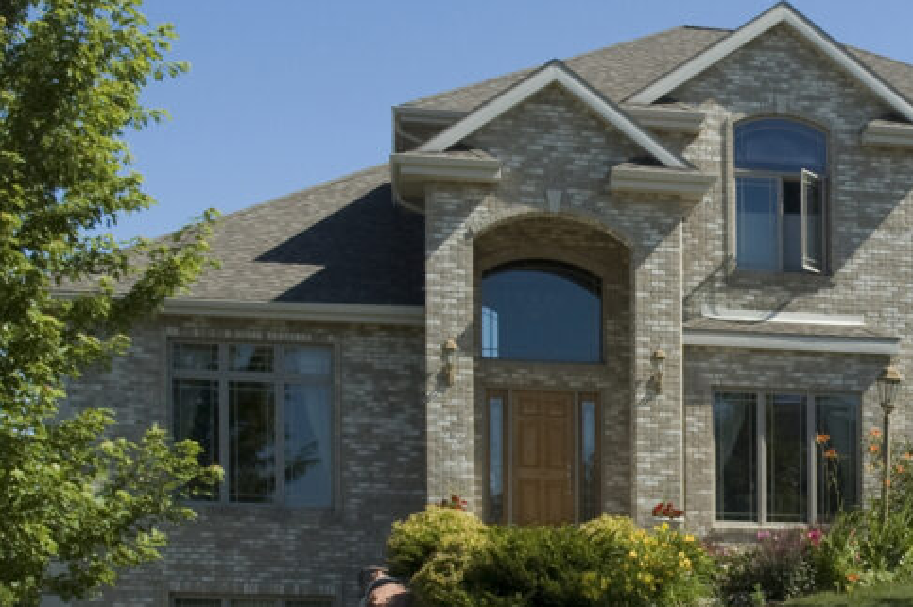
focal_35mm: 70
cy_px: 353
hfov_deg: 27.8
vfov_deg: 19.4
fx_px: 1773
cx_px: 830
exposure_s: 1/200
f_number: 11
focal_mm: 22
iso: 200
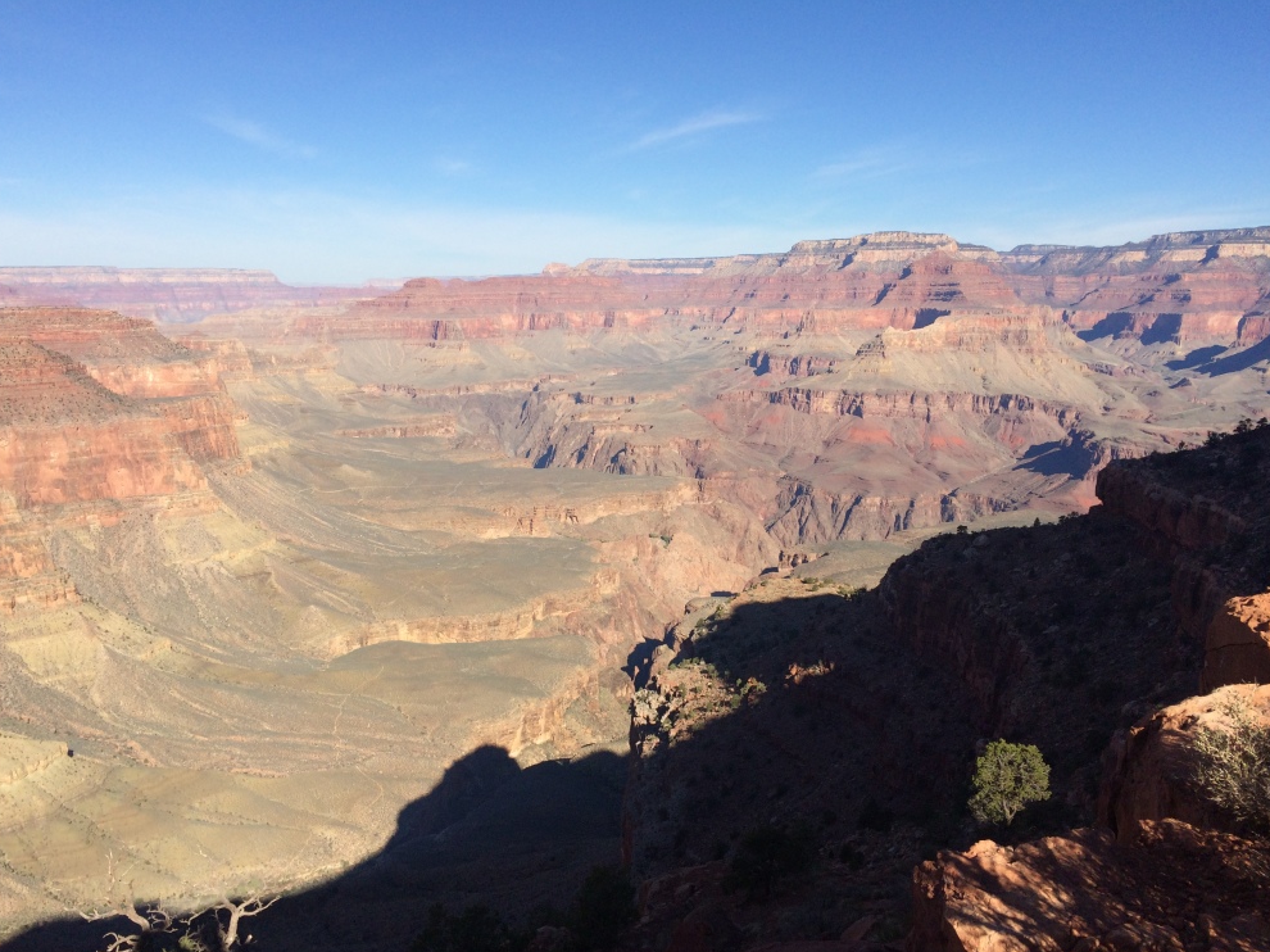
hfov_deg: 60.0
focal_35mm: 30
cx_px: 617
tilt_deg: -10.7
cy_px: 491
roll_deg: +0.8
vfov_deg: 46.8
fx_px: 1100
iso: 32
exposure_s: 1/2933
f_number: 2.2
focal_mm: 4.15
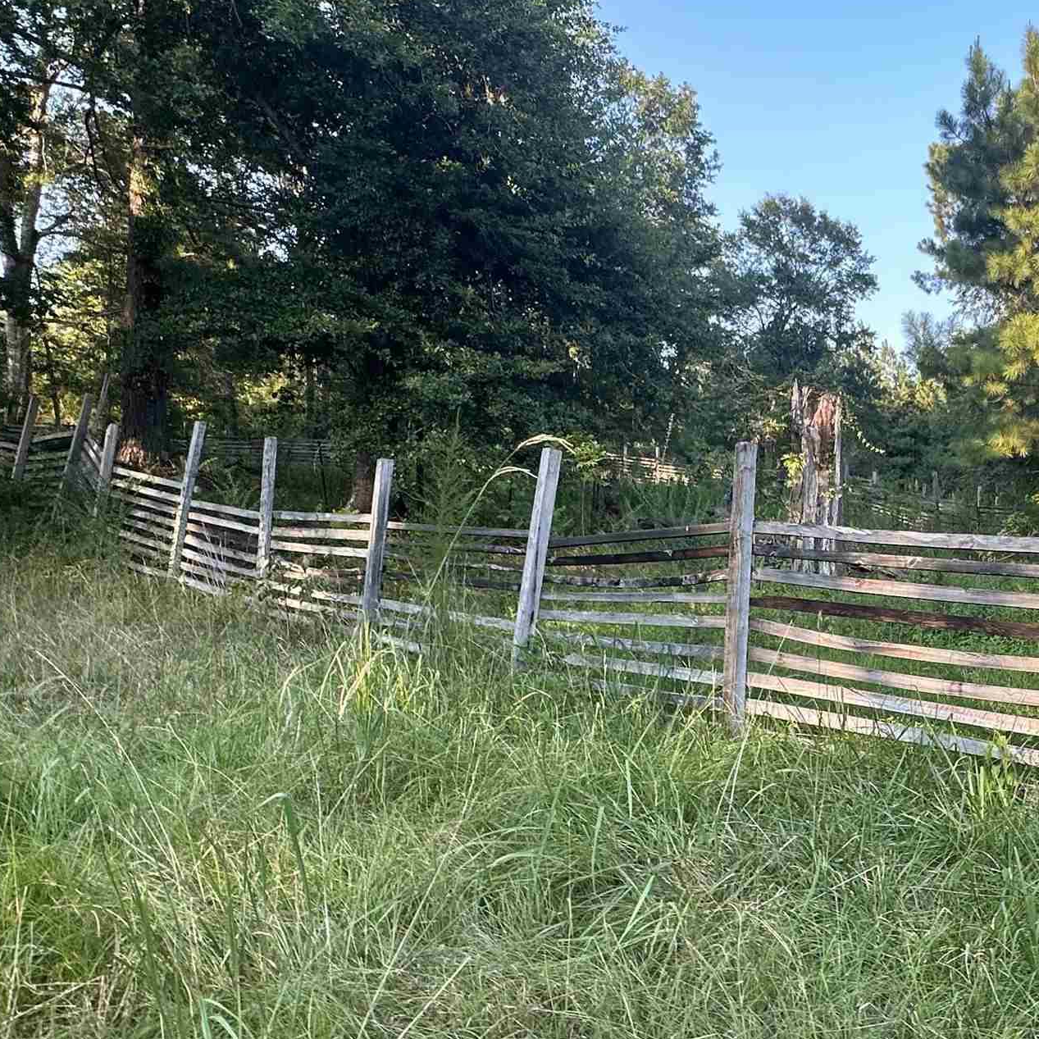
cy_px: 557
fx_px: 1019
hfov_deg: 47.7
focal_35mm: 30
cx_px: 960
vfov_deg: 54.0
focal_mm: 2.22
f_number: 2.2
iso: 40
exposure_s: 1/144
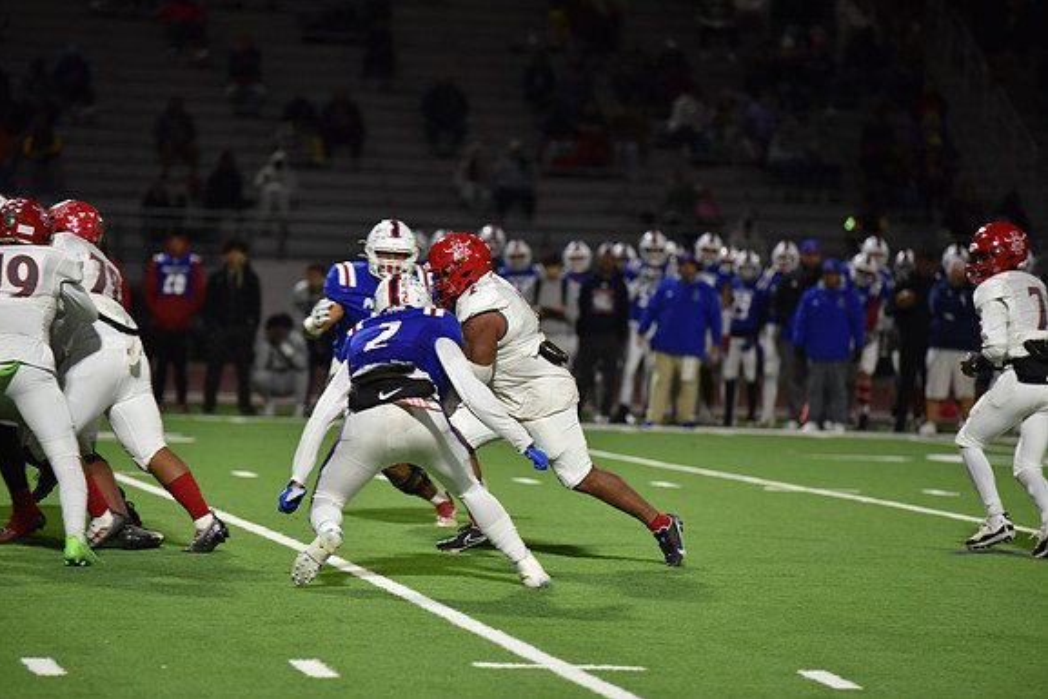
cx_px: 523
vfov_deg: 6.8
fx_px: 5852
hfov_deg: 10.2
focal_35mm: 201
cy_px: 350
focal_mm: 200
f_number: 2.8
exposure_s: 1/500
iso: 2200
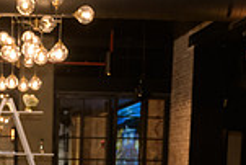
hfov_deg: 19.9
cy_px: 272
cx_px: 10
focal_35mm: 100
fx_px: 684
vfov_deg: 12.8
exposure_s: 1/125
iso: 1250
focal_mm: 26
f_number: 3.2
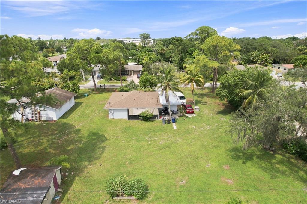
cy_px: 102
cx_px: 154
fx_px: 187
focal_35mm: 22
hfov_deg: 78.6
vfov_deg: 57.1
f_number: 2.8
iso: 120
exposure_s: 1/2000
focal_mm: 8.4
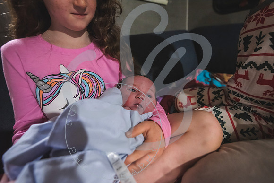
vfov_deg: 73.8
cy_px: 92
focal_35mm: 16
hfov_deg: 96.7
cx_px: 137
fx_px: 122
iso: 2000
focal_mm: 16
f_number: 2.8
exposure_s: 1/60
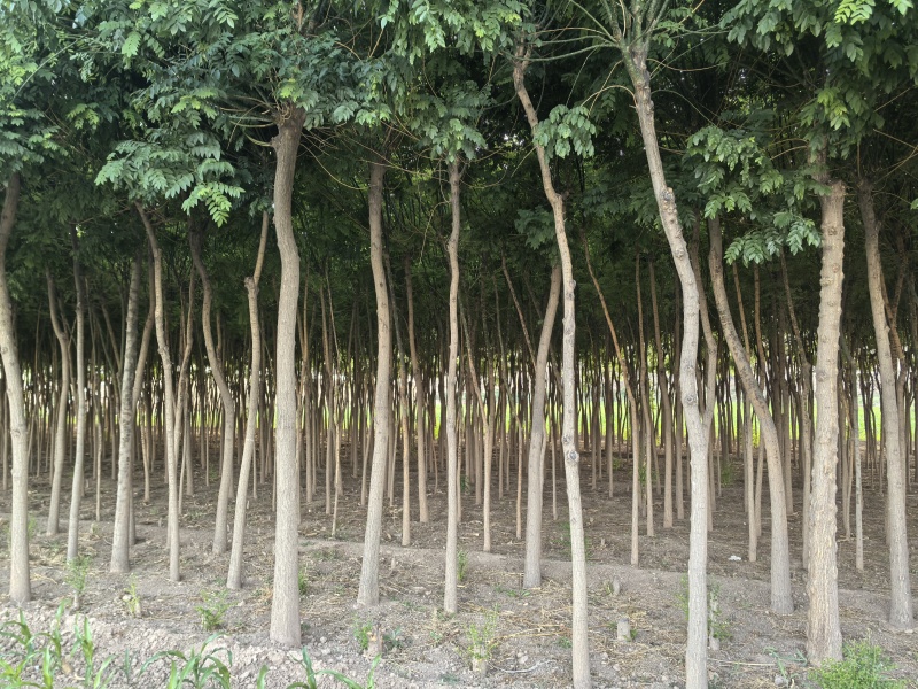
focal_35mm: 27
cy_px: 344
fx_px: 716
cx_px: 459
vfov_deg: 51.4
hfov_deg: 65.3
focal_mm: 5.75
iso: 160
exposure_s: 1/100
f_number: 2
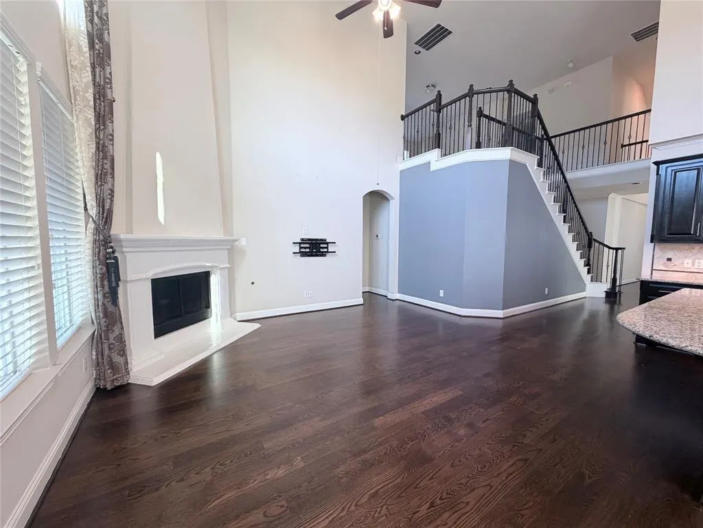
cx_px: 352
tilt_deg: -5.3
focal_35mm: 14
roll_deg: -0.5
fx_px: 284
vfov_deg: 85.7
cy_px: 264
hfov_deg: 102.1
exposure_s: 1/120
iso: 200
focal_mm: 2.22
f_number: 2.2
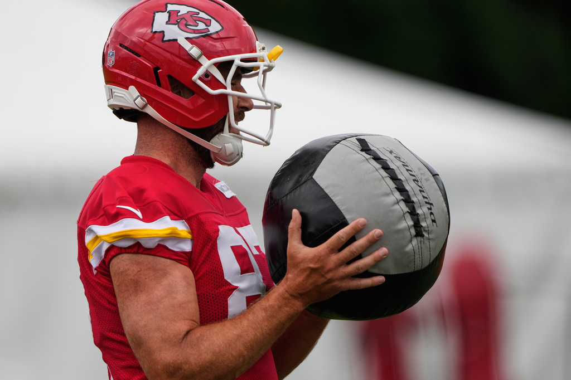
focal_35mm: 600
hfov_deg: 3.4
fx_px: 9513
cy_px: 190
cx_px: 286
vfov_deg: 2.3
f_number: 4
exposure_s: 1/2500
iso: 800
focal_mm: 600
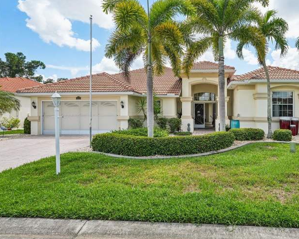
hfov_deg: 73.3
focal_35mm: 22
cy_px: 113
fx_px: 195
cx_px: 193
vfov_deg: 63.1
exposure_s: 1/640
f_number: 8
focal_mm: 18
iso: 400
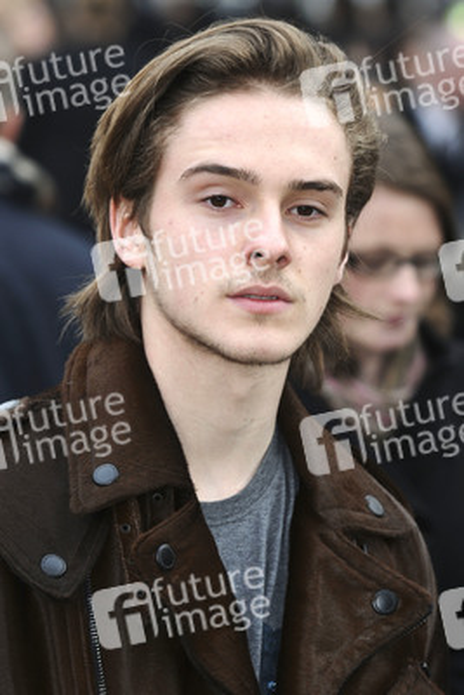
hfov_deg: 7.0
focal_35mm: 195
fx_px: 3766
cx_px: 232
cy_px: 348
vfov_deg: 10.5
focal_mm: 130
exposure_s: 1/160
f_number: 4.5
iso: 320
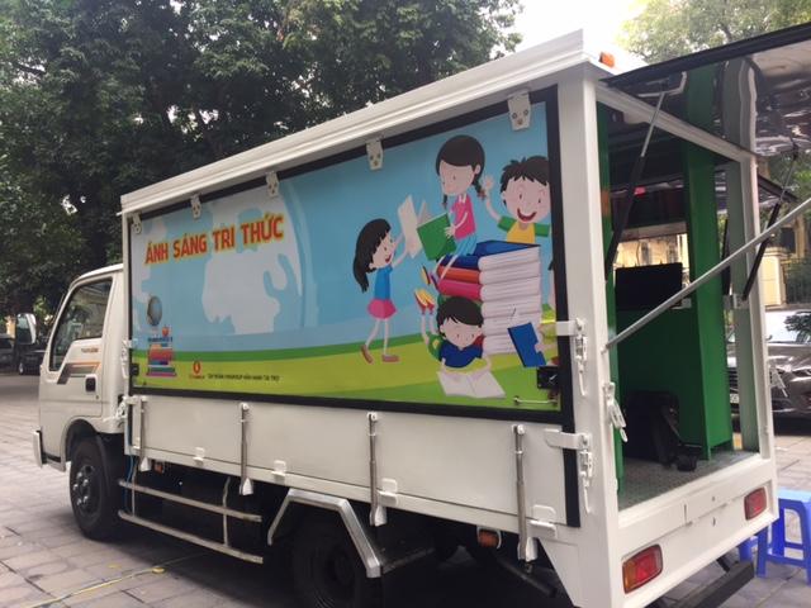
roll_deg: +0.4
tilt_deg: +1.1
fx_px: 679
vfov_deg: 48.2
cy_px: 304
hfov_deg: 61.7
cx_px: 406
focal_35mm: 29
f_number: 2.2
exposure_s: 1/128
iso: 32
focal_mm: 4.15
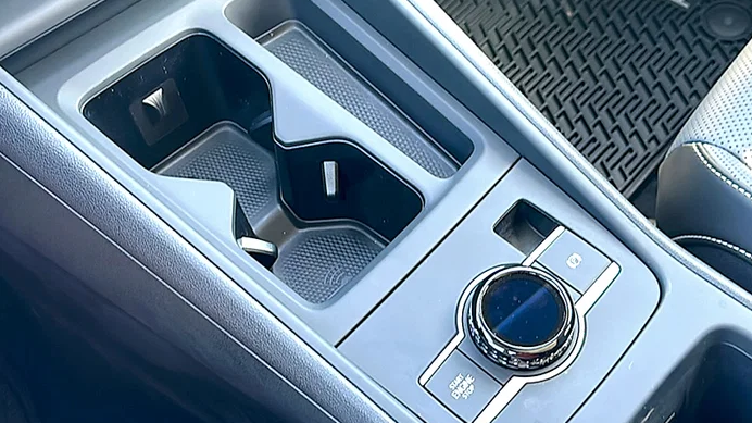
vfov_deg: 27.7
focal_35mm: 43
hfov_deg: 47.4
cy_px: 198
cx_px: 379
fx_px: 857
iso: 100
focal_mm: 6.86
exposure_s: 1/45
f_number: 1.78
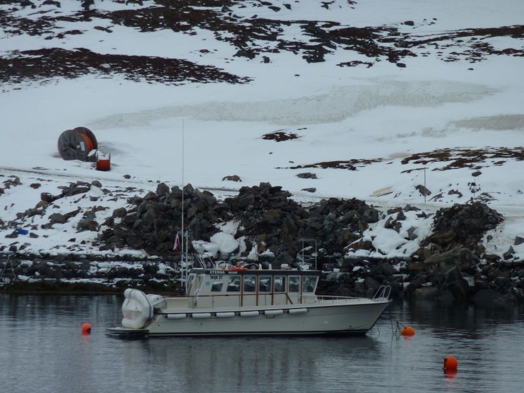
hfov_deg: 6.6
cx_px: 262
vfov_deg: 5.0
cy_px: 196
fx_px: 4541
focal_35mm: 300
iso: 80
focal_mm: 49.2
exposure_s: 1/250
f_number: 4.9
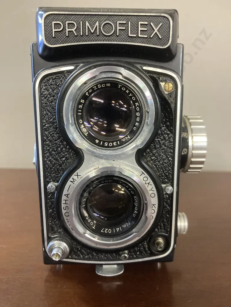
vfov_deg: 63.4
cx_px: 116
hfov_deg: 49.7
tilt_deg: -9.3
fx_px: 249
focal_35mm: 28
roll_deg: -2.2
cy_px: 154
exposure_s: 1/33
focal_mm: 3.99
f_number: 1.8
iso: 320
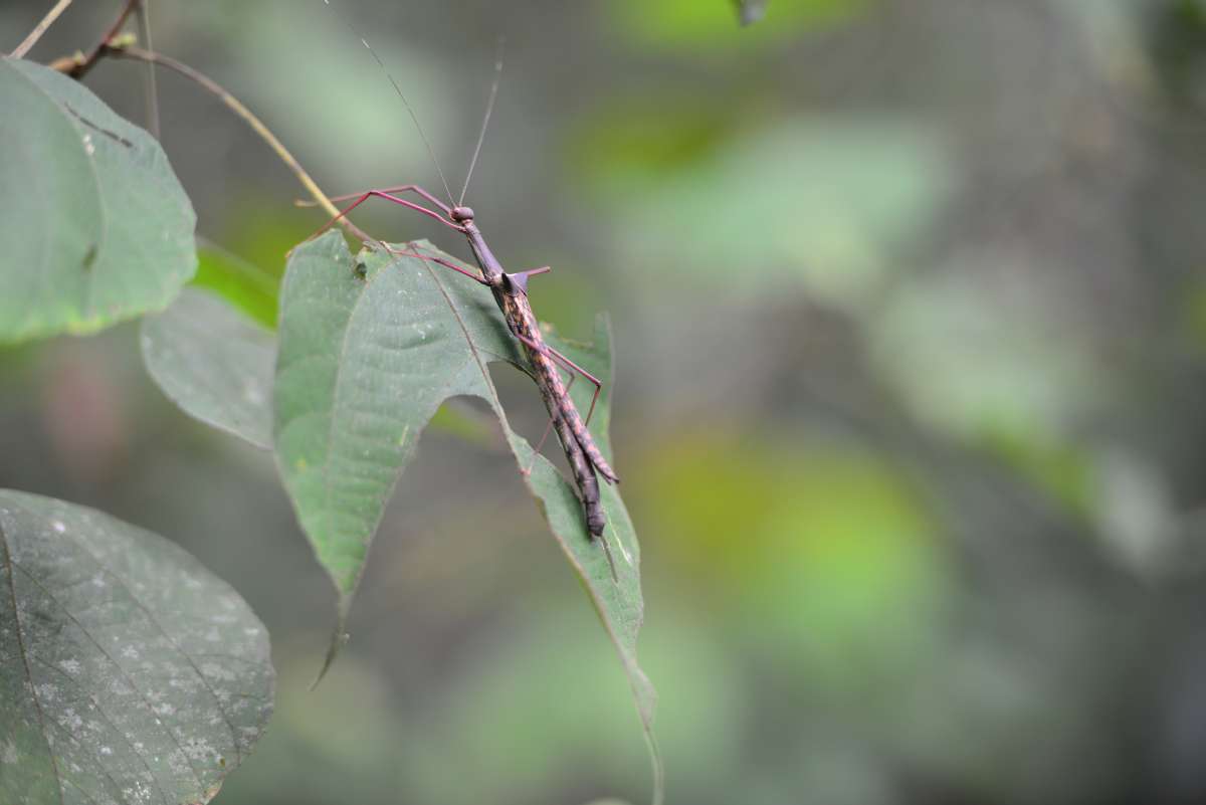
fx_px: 6702
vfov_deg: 6.9
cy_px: 402
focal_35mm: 200
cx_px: 603
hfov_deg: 10.3
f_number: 2.8
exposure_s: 1/200
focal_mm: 200
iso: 500
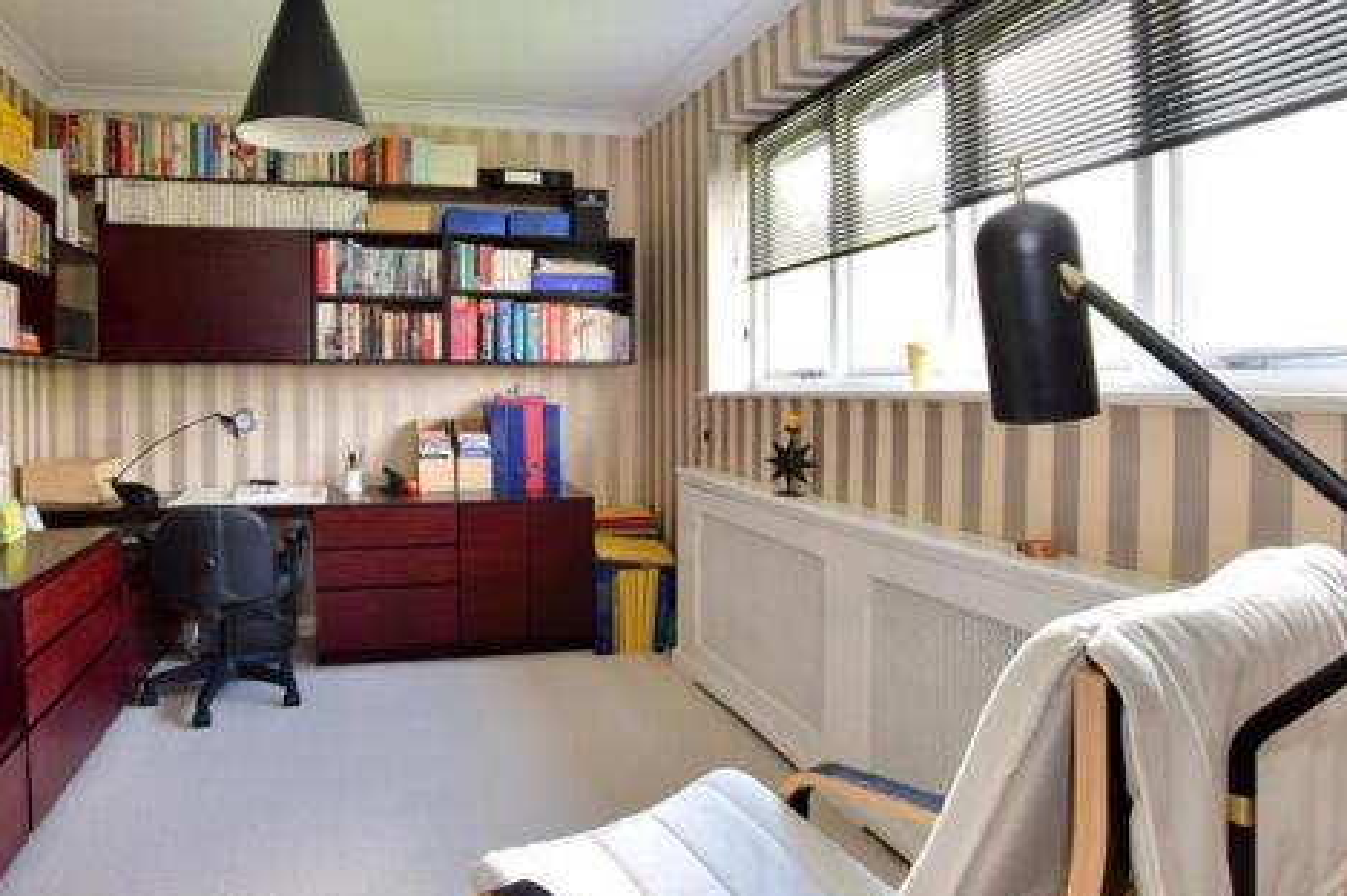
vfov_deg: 59.3
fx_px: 785
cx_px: 523
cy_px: 395
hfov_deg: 80.0
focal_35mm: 21
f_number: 11
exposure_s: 1/10
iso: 200
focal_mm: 10
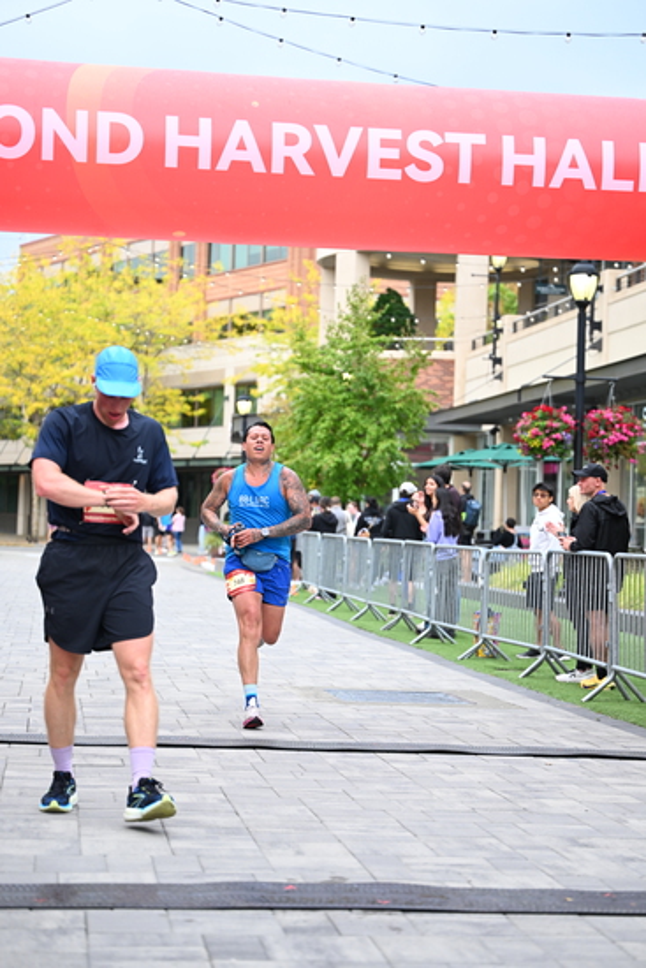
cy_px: 484
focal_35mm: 70
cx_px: 323
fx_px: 1883
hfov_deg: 19.5
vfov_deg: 28.8
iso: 1000
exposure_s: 1/2000
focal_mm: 70
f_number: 2.8
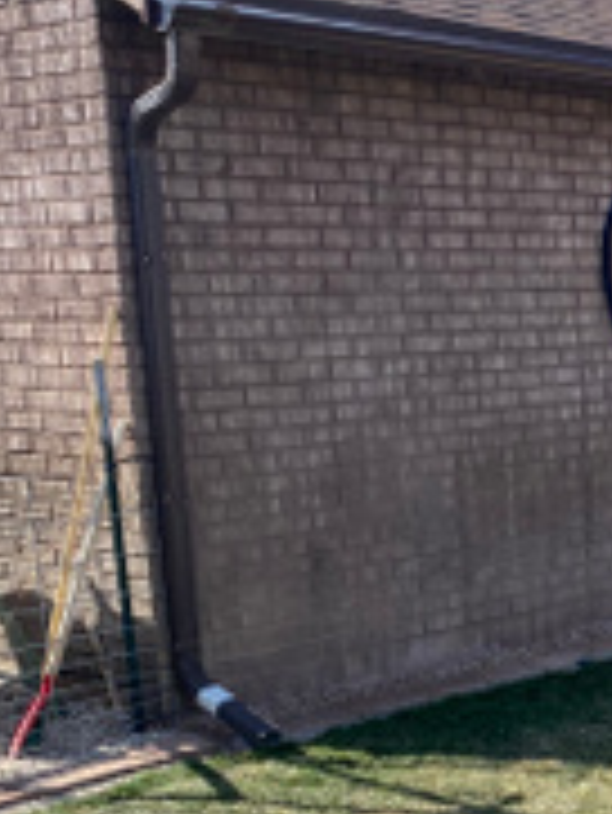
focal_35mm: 69
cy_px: 679
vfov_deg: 27.4
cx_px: 729
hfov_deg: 20.0
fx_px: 1625
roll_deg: +0.1
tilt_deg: -9.6
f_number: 1.8
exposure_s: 1/1543
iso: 32
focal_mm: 4.25
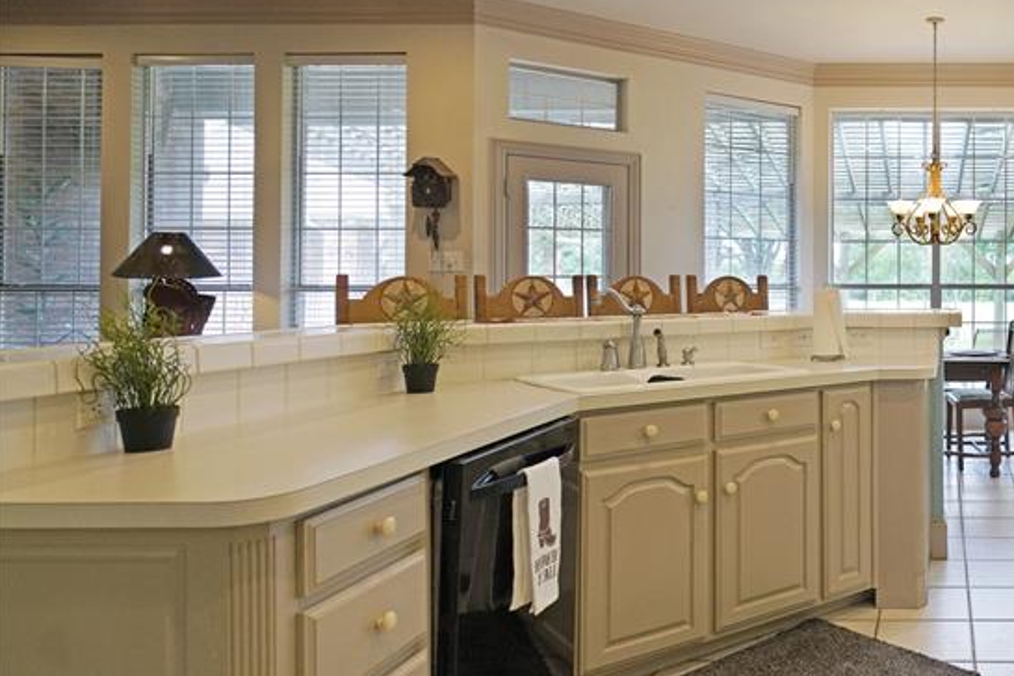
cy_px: 314
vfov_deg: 43.6
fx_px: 845
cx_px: 947
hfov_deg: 52.8
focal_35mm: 30
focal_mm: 16
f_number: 4
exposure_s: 1/160
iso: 640
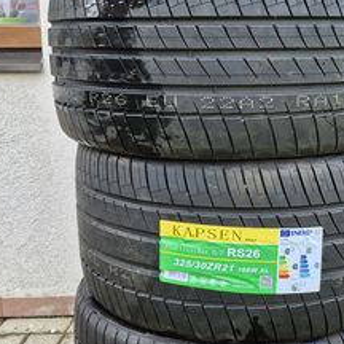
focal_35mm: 47
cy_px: 153
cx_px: 249
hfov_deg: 35.4
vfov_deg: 36.0
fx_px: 528
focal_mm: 5.4
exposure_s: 1/222
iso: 25
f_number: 1.8
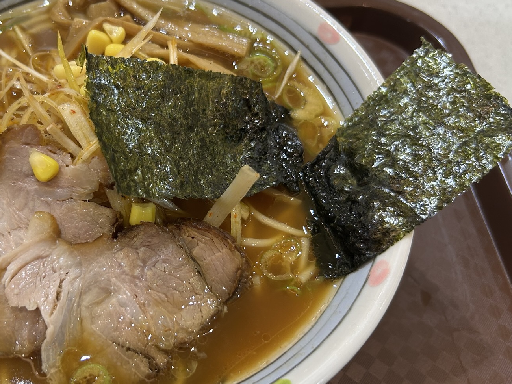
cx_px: 163
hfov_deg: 45.9
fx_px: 592
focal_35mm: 40
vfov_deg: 35.9
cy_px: 204
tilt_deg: -60.0
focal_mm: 5.7
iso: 80
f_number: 1.5
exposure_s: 1/100
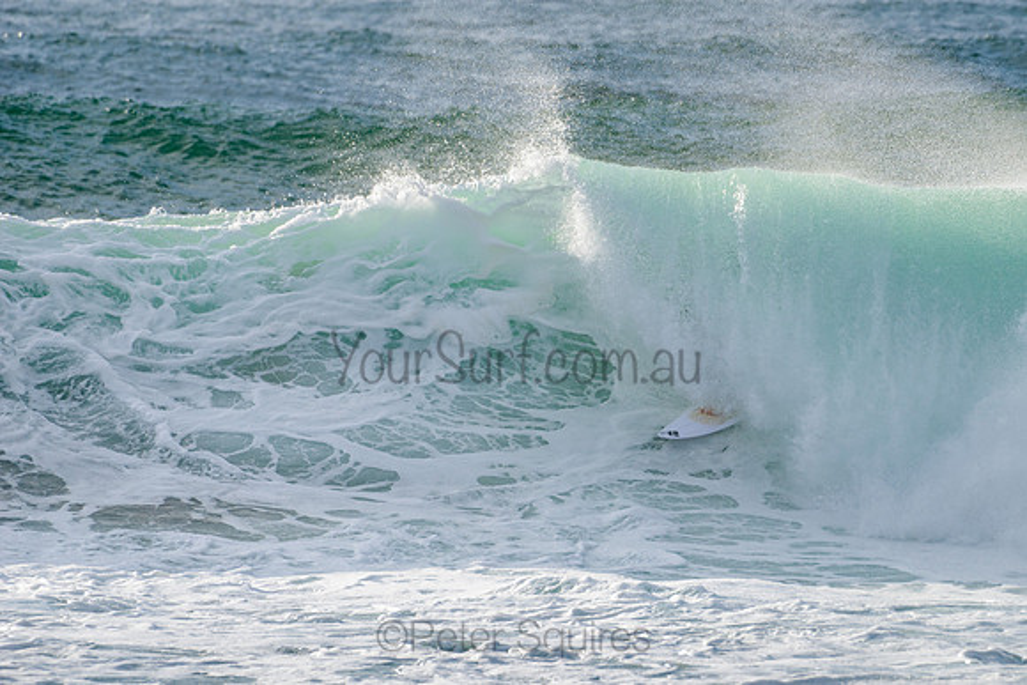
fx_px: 17470
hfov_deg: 3.4
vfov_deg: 2.2
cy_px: 342
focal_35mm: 612
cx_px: 629
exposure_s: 1/2000
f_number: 5.6
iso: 280
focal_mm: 500
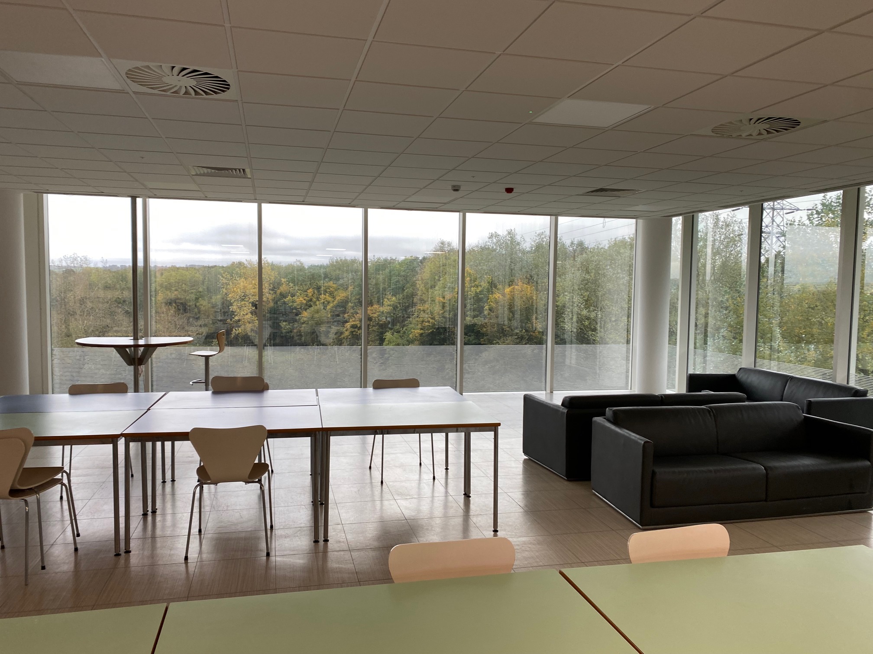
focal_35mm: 26
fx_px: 656
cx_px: 436
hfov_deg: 67.3
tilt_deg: -4.6
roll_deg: -0.6
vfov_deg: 53.1
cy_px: 327
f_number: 1.8
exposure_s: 1/100
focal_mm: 4.25
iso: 50
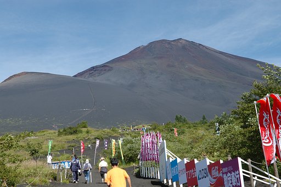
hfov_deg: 27.0
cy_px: 94
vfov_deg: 18.1
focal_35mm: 75
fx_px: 585
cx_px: 140
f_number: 9
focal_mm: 50
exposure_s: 1/320
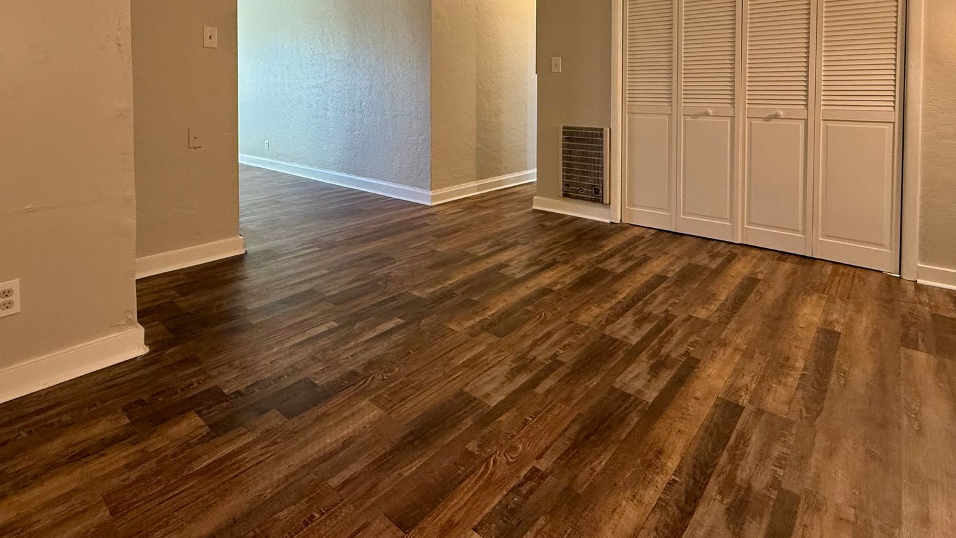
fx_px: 507
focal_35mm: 20
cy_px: 102
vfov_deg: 52.1
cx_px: 431
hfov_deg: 86.4
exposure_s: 1/120
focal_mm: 2.22
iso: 320
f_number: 2.2
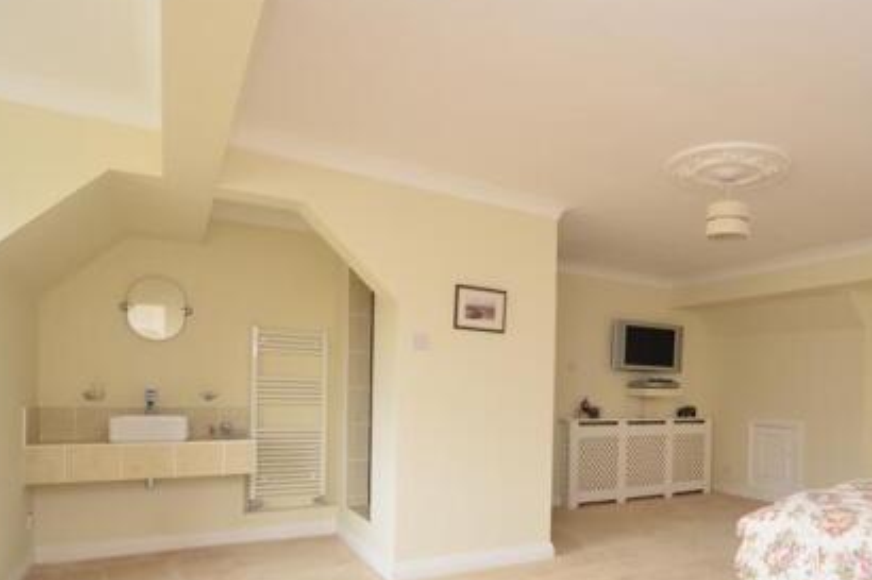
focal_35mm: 24
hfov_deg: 70.9
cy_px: 398
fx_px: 581
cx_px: 604
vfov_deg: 51.8
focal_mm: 10
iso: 200
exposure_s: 1/3
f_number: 5
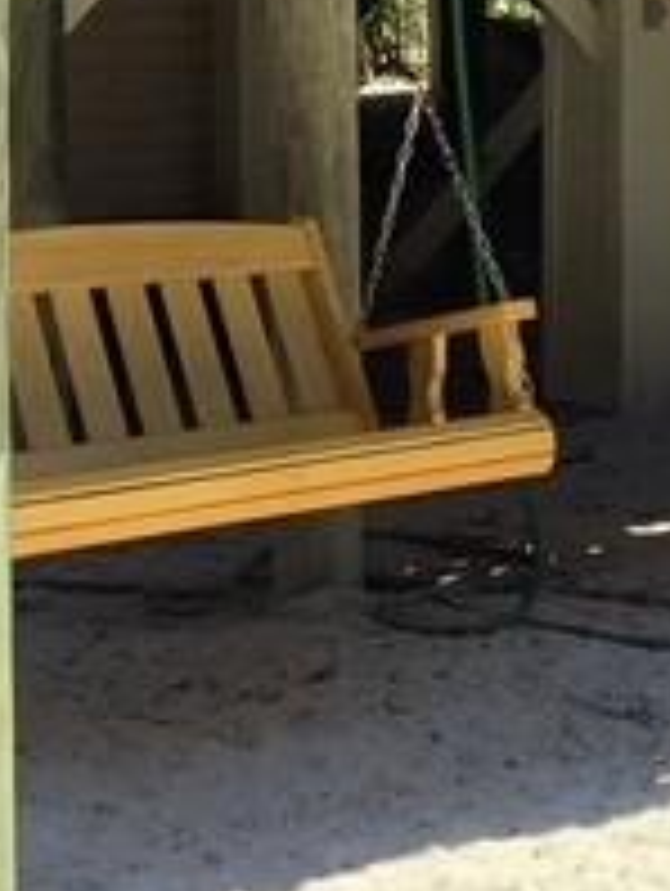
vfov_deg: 19.2
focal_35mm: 100
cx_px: 360
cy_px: 72
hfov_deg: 14.8
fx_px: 2575
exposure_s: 1/286
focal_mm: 3.3
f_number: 2.4
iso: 25
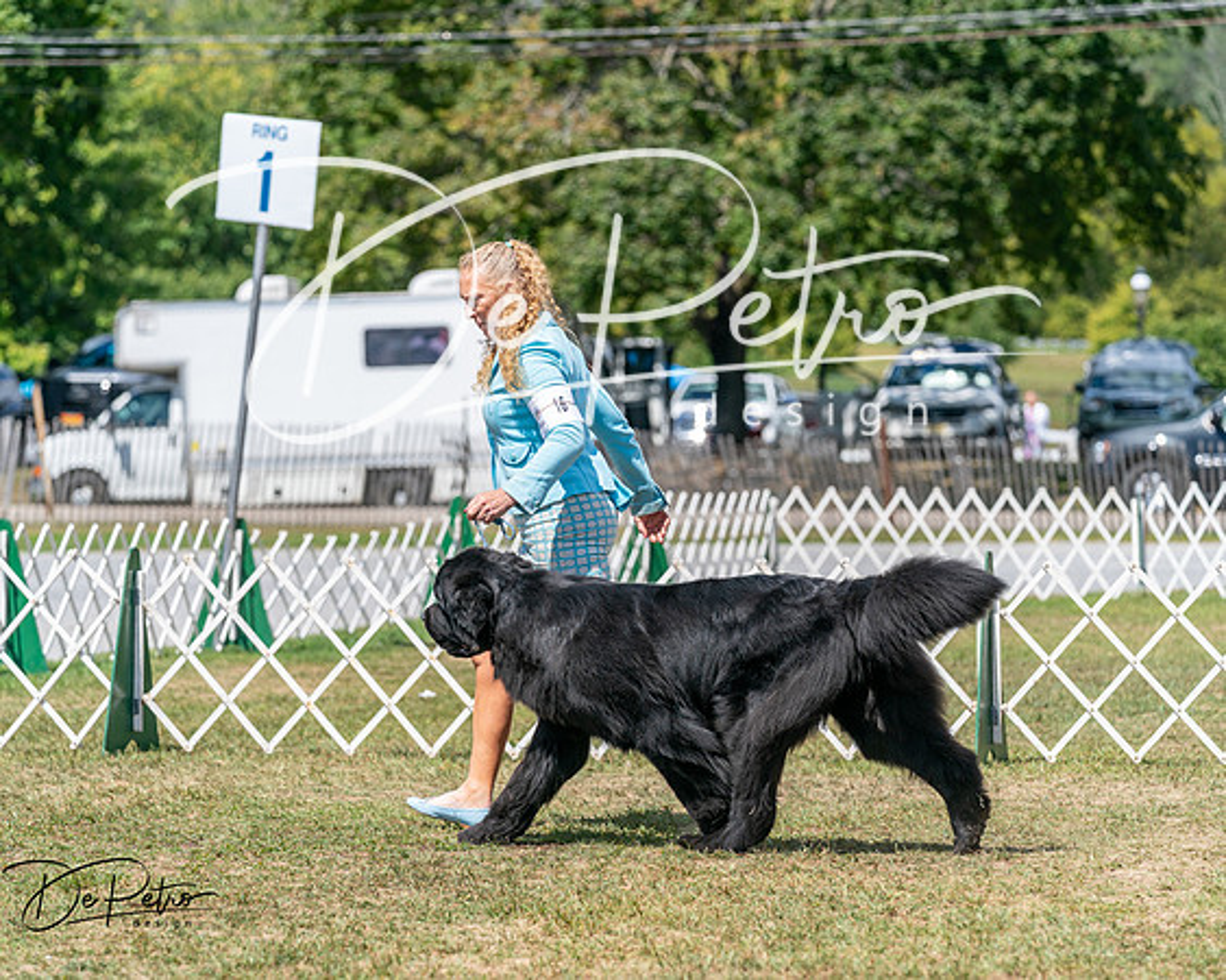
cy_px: 490
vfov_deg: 10.1
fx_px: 5556
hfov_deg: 12.6
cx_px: 613
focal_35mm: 153
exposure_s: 1/1600
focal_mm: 136
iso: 200
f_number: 4.5
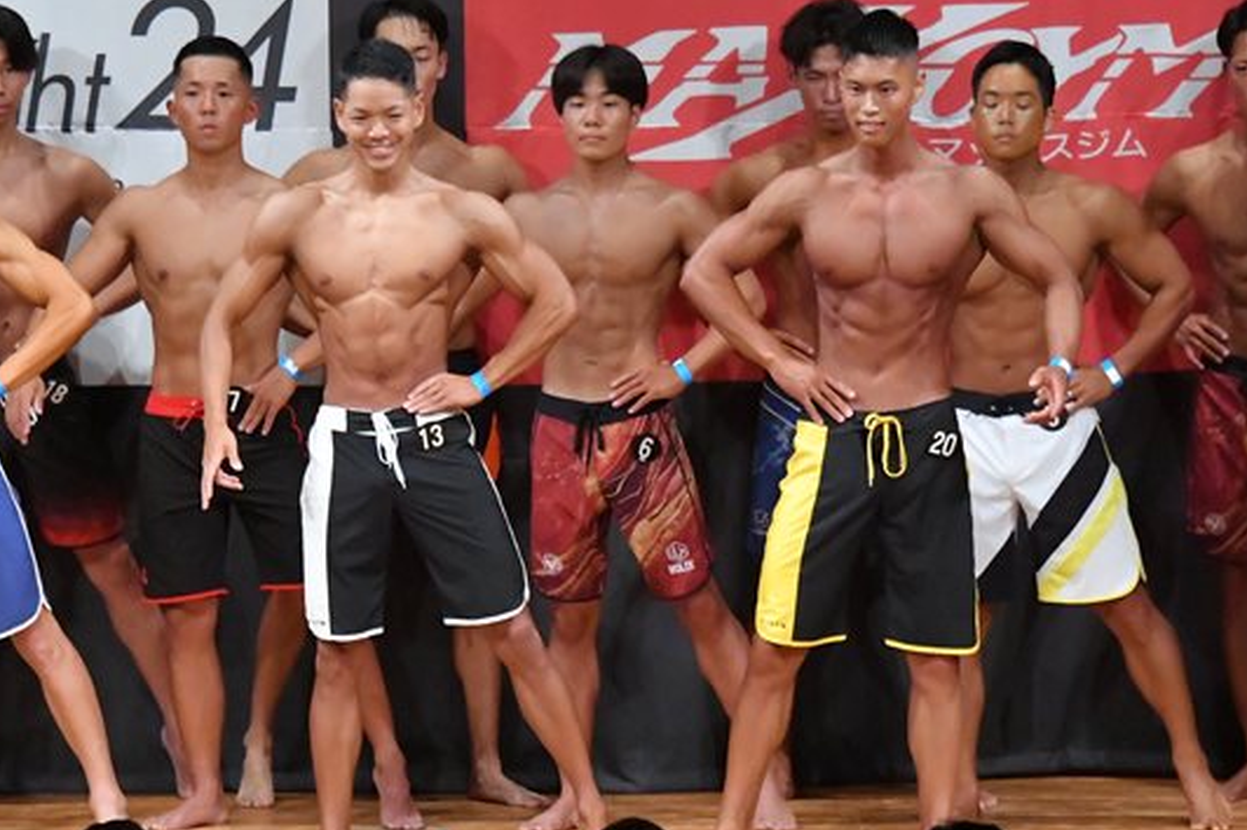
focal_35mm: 316
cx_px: 437
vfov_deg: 4.3
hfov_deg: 6.5
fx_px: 10939
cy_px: 521
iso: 10000
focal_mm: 145
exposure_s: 1/400
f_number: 5.6
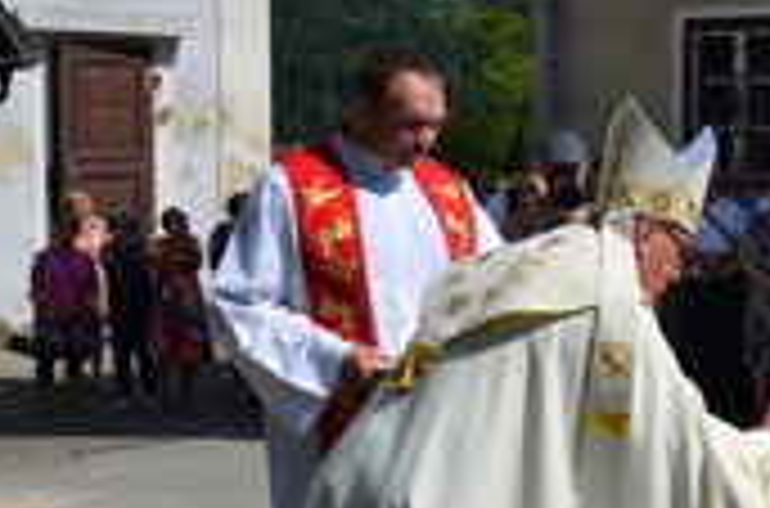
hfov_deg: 22.5
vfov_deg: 15.6
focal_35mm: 87
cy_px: 292
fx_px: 1856
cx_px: 779
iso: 100
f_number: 9
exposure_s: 1/320
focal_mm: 22
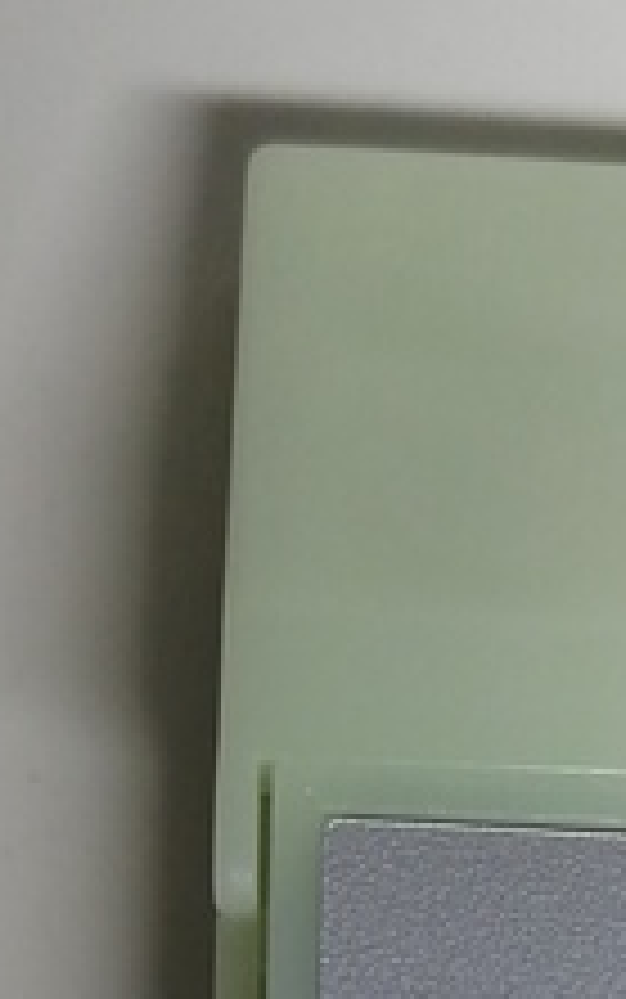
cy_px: 1276
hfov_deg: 15.0
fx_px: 2344
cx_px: 572
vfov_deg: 21.8
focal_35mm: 86
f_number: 1.8
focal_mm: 3.62
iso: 100
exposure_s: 1/33.3
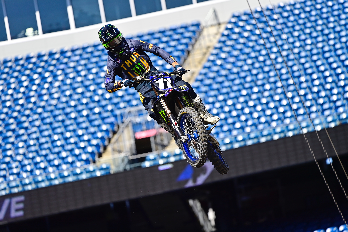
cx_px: 174
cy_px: 116
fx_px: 2900
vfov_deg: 4.6
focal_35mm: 300
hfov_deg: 6.9
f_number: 4
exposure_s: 1/1250
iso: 125
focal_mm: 300
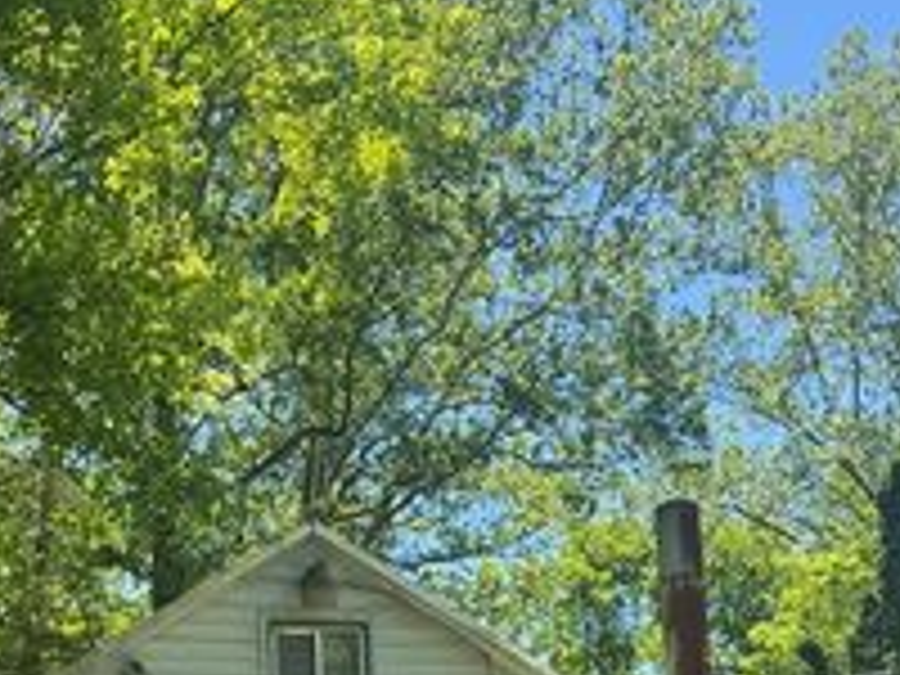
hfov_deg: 31.3
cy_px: 713
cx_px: 166
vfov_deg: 23.2
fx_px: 1560
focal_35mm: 60
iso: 80
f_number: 1.78
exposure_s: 1/1094
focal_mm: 6.76
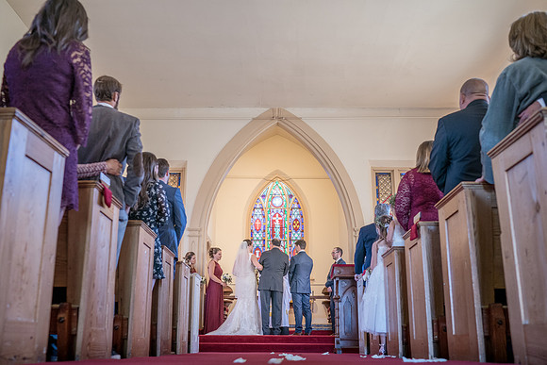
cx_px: 267
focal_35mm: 36
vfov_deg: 36.5
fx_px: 553
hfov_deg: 52.6
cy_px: 180
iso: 2000
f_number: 2.8
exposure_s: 1/100
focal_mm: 35
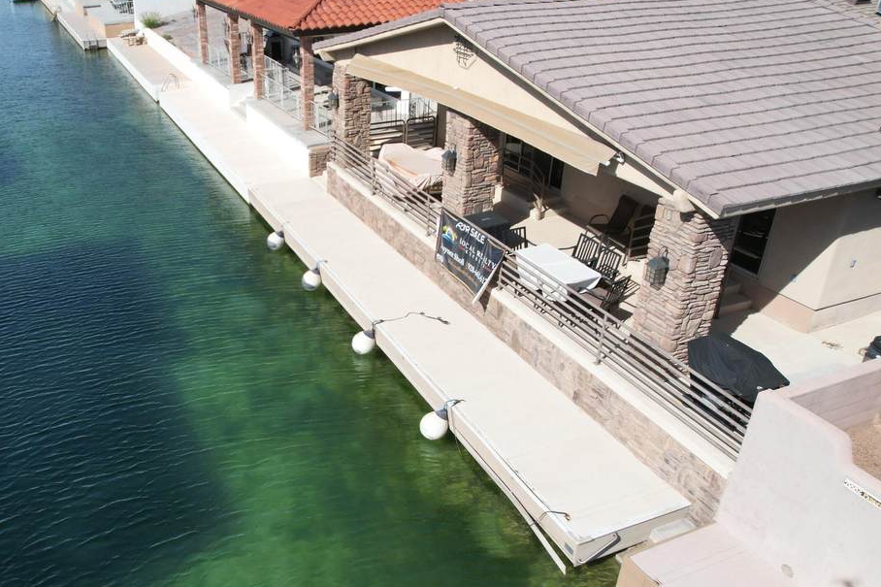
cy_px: 342
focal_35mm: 31
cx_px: 309
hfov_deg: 59.2
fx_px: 758
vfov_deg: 42.2
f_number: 2.8
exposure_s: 1/2000
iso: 100
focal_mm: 8.38
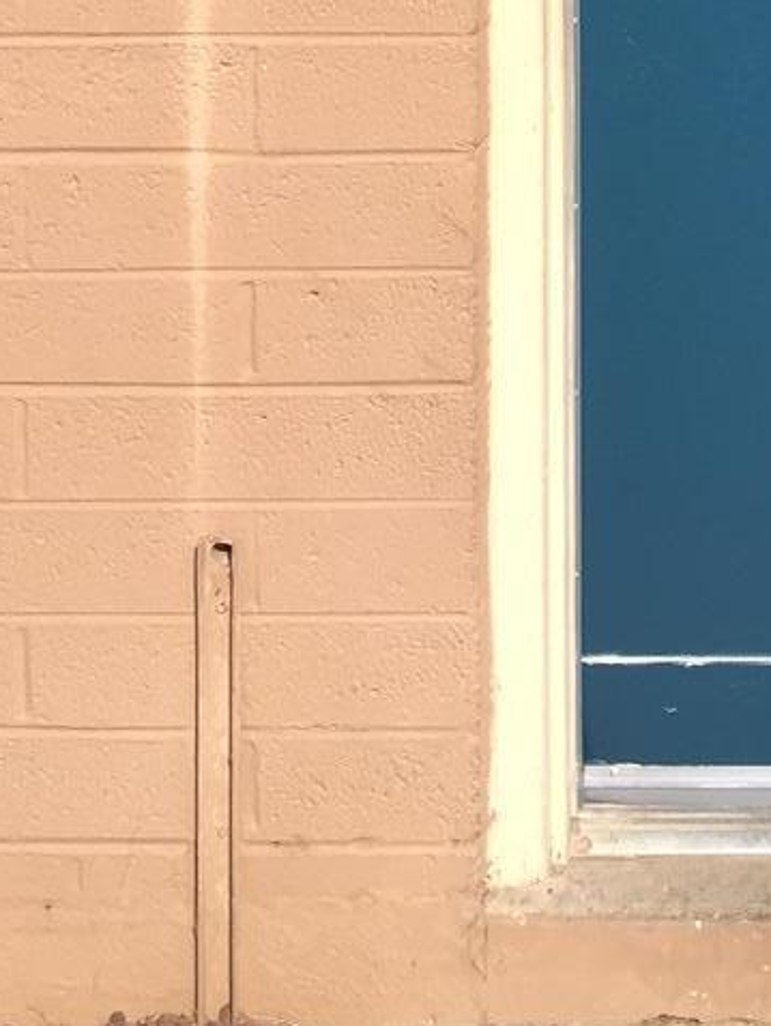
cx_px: 962
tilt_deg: -0.8
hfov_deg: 14.4
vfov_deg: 17.2
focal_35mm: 99
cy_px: -655
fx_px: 2937
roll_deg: -0.4
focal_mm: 4.15
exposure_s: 1/989
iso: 32
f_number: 2.2
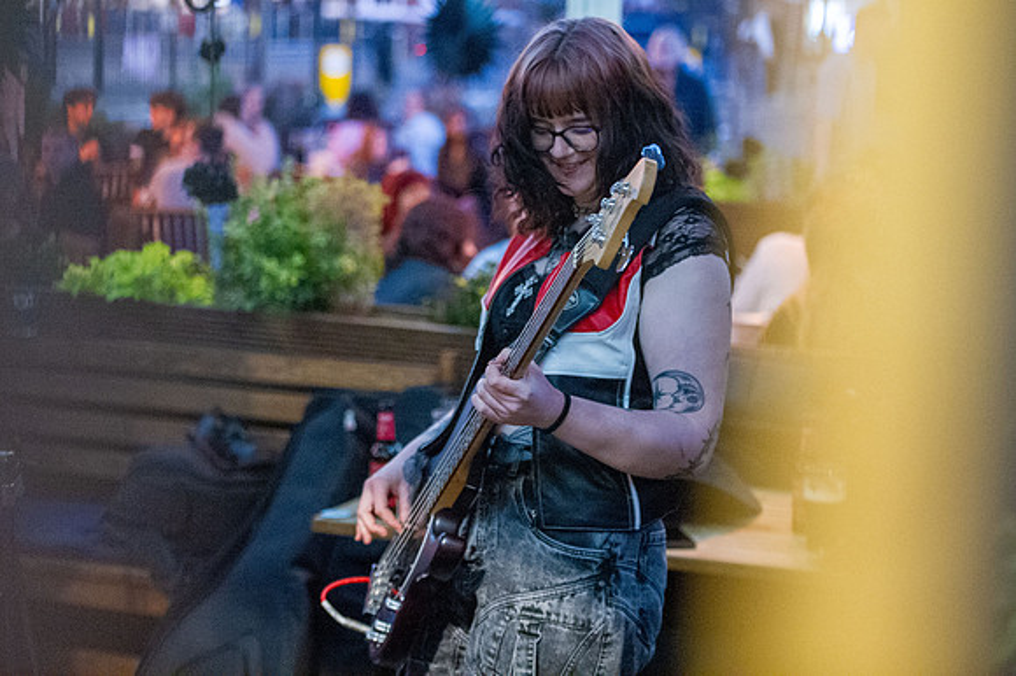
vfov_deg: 17.3
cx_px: 457
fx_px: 2220
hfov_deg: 25.8
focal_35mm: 79
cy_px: 296
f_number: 2.8
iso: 12800
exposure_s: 1/200
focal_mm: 70
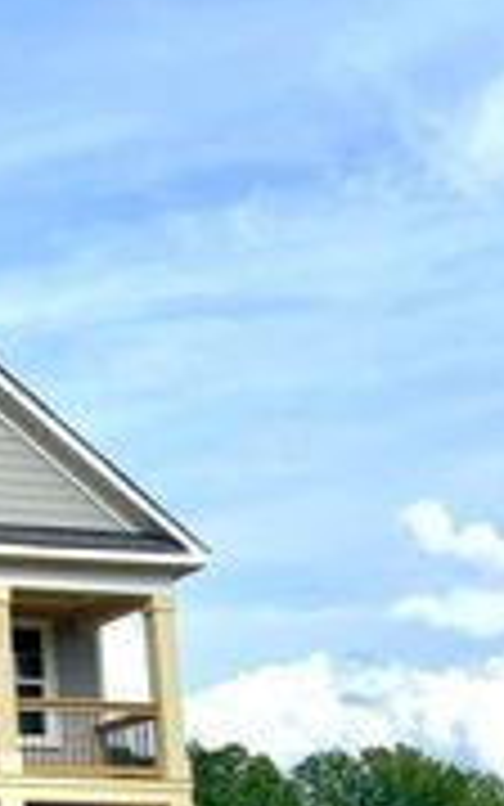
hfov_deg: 14.6
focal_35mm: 77
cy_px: 664
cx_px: -436
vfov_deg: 26.2
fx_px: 1691
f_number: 1.8
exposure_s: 1/4444
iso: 32
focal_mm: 4.25
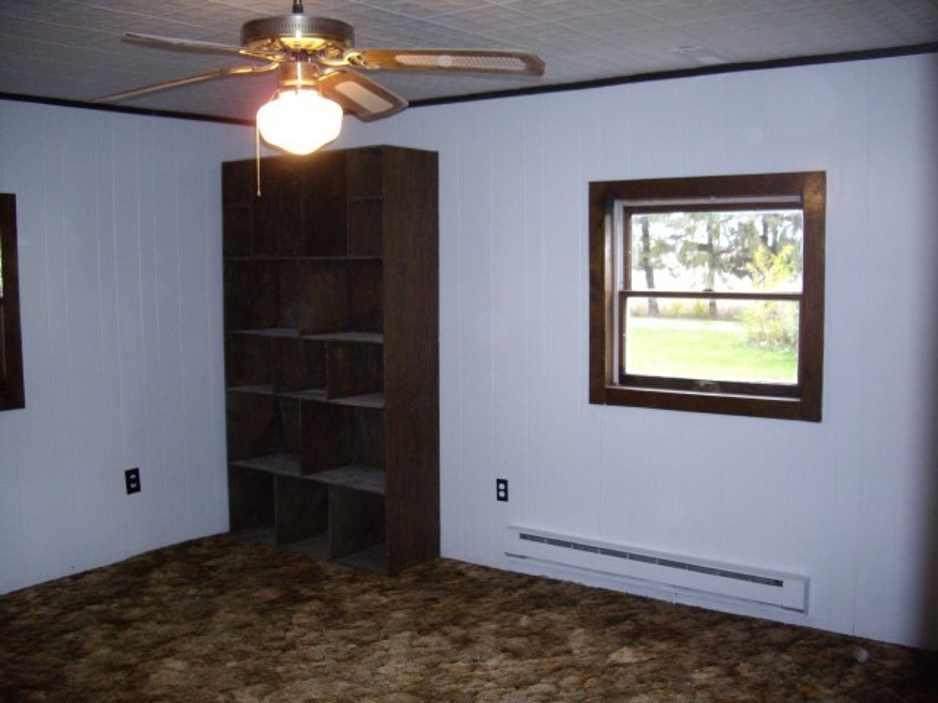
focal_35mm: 38
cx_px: 469
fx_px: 1030
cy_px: 352
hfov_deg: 49.0
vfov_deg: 37.7
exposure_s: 1/40
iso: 400
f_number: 2.8
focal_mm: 7.9
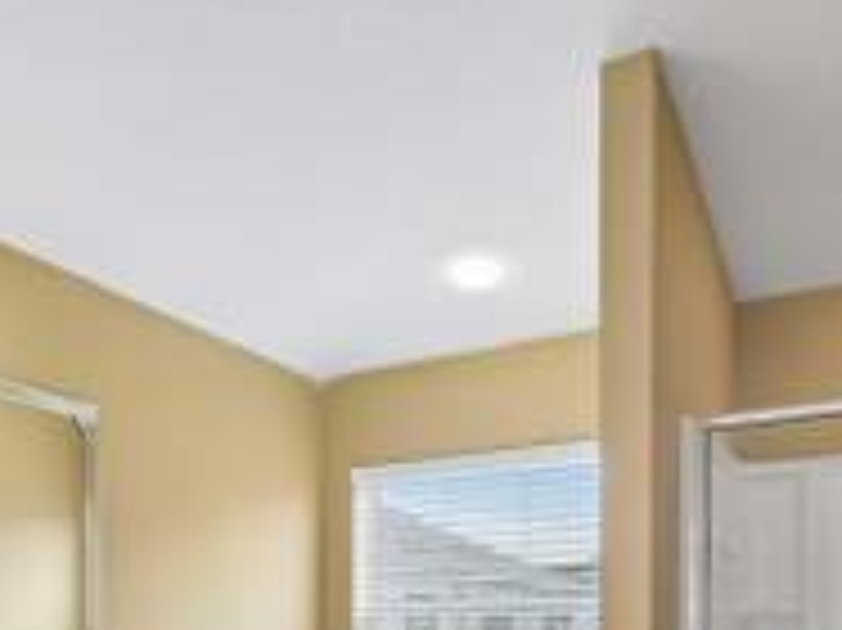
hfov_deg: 49.3
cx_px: 279
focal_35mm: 37
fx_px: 899
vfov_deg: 35.2
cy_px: 623
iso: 200
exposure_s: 1/15
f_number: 8
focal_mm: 15
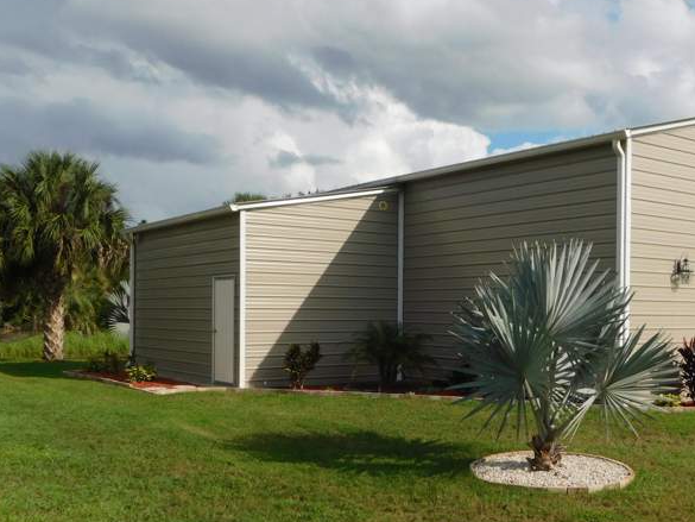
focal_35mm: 41
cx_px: 434
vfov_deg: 35.0
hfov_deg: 45.4
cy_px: 320
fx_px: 823
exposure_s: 1/640
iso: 125
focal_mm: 5.3
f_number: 6.4
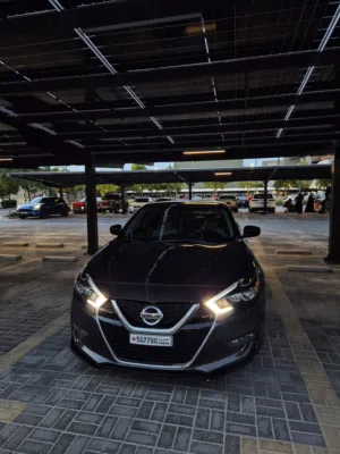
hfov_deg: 58.9
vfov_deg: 73.9
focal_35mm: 23
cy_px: 227
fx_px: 301
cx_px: 170
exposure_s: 1/100
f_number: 1.8
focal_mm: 5.4
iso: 320
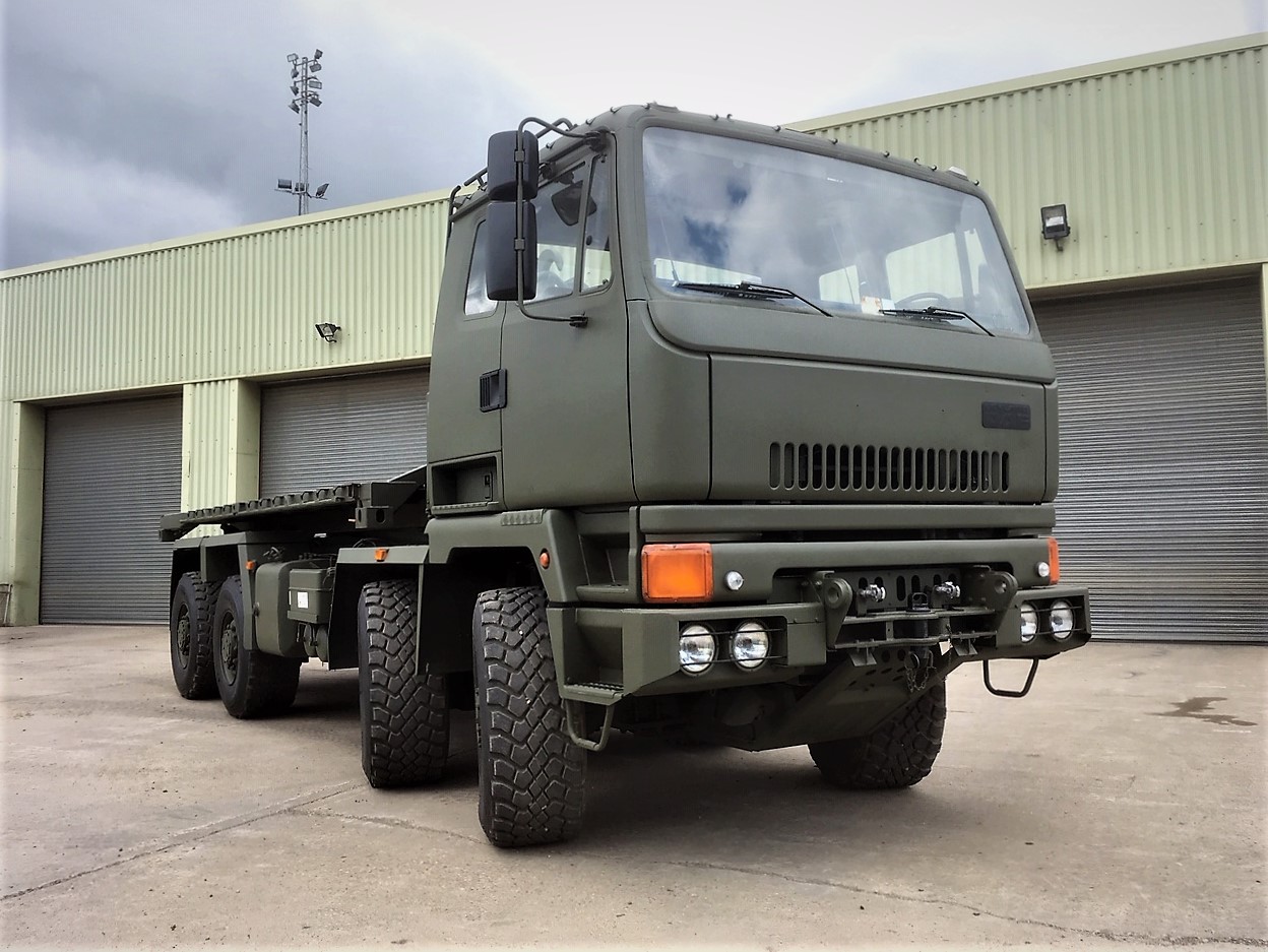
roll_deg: +0.3
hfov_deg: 61.6
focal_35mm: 29
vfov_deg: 48.3
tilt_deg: +2.7
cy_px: 476
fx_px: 1063
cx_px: 634
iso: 25
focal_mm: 4.15
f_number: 2.2
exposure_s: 1/390
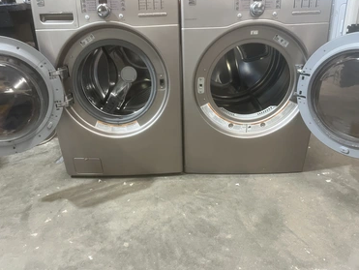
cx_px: 169
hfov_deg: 63.3
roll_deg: +3.3
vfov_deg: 49.8
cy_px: 131
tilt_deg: -17.9
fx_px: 291
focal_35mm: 28
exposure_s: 1/60
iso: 200
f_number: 1.6
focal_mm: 5.1
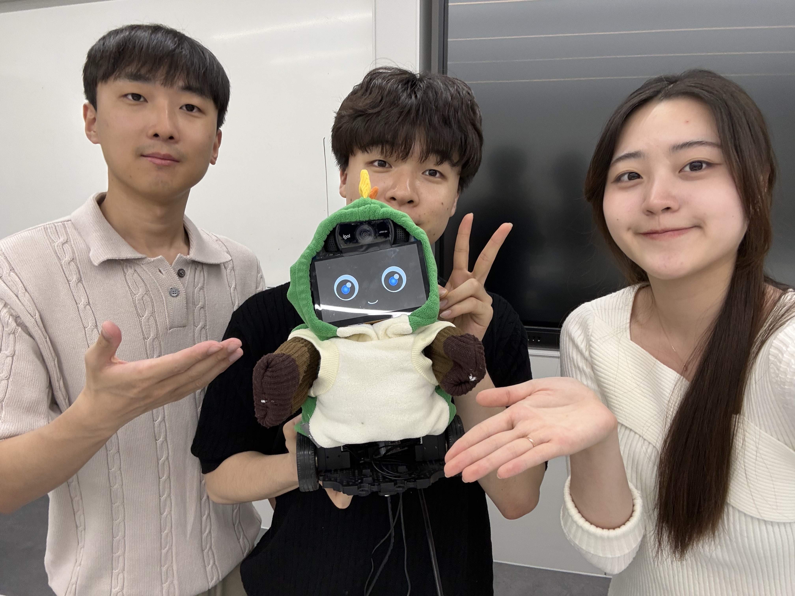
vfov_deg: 58.9
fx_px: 528
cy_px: 298
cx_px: 398
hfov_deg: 73.9
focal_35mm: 23
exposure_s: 1/60
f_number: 1.9
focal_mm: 2.69
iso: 100
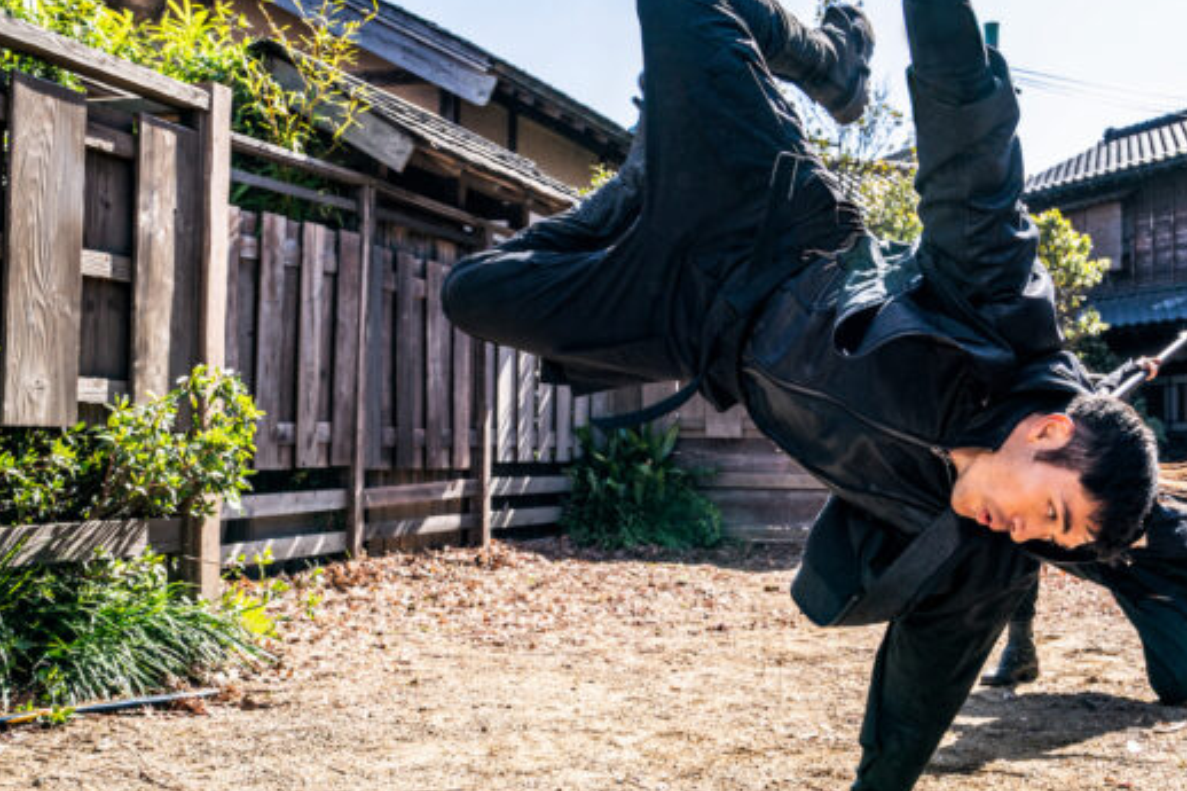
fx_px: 1516
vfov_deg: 29.2
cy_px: 392
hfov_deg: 42.2
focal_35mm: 46
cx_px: 791
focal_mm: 31
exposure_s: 1/640
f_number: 5.6
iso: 160
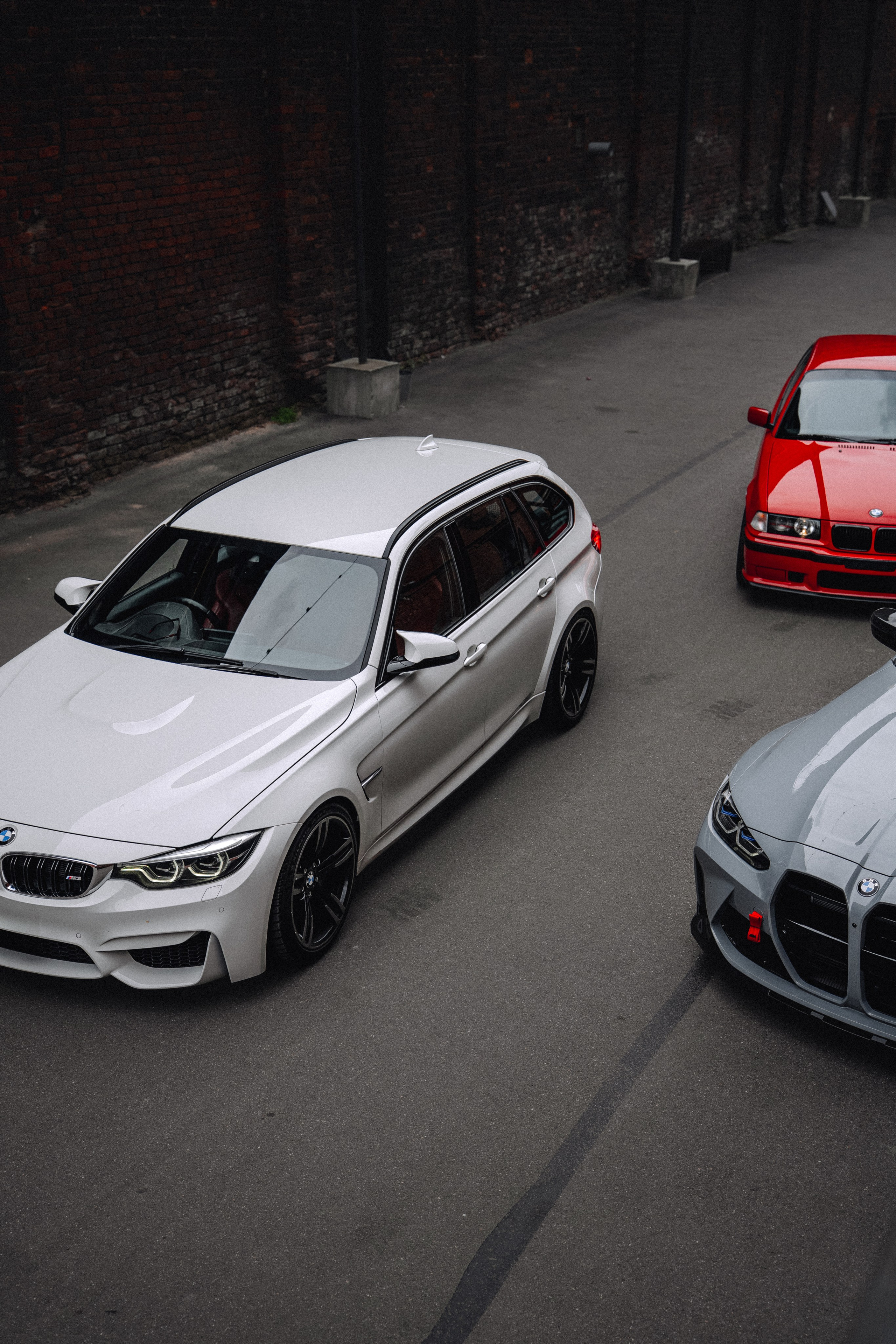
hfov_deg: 28.1
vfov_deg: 41.1
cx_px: 448
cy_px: 672
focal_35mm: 48
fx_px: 1792
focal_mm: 48
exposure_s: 1/800
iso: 200
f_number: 3.2
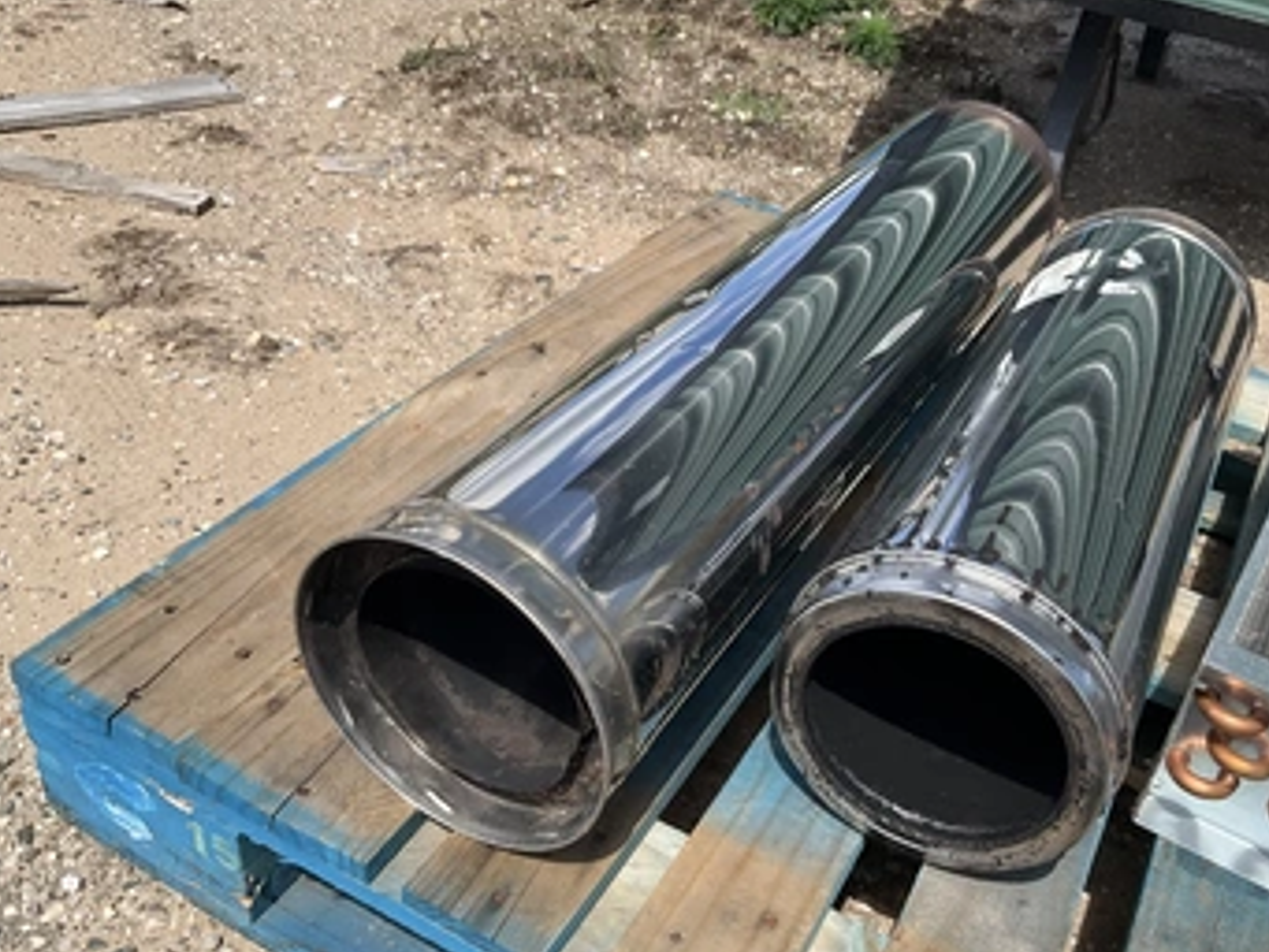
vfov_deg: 41.8
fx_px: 1247
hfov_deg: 53.8
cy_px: 502
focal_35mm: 34
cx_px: 715
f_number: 1.8
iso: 25
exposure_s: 1/1577
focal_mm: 3
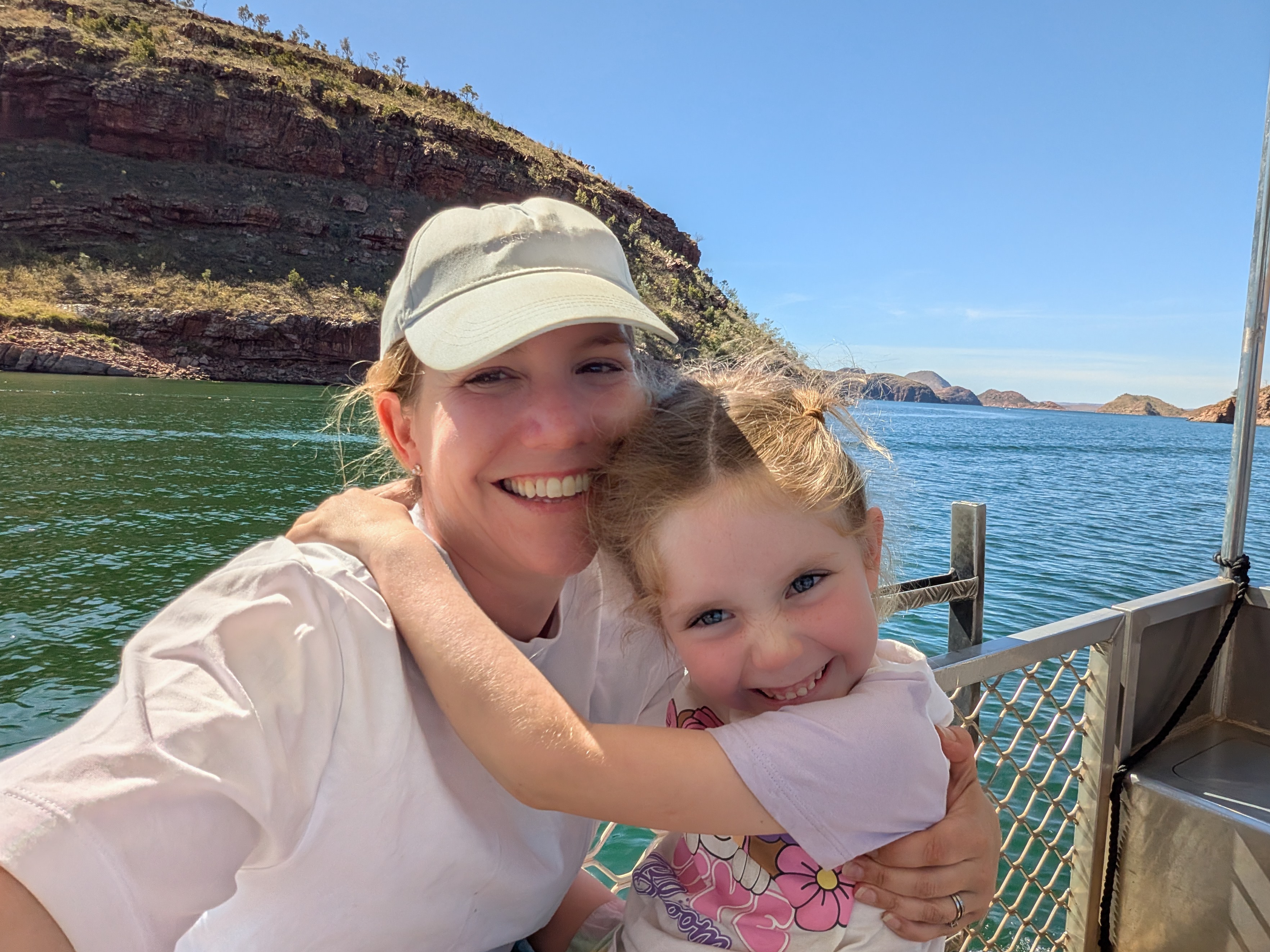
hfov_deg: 71.3
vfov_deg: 56.8
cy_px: 507
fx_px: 881
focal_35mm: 24
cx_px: 720
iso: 33
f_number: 2.2
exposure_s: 1/2183
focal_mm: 2.74
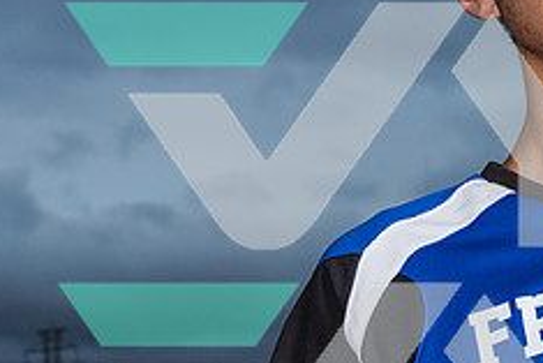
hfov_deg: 15.6
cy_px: 126
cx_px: 654
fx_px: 1902
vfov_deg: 10.9
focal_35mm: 126
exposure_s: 1/125
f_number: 13
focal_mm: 51
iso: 400
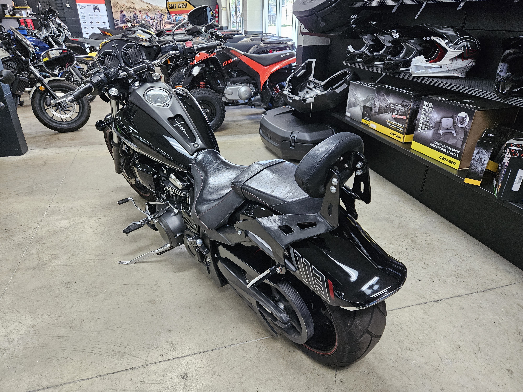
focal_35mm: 23
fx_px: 347
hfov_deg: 73.9
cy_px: 196
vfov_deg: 58.9
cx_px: 262
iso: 800
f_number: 1.8
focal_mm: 5.4
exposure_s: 1/120
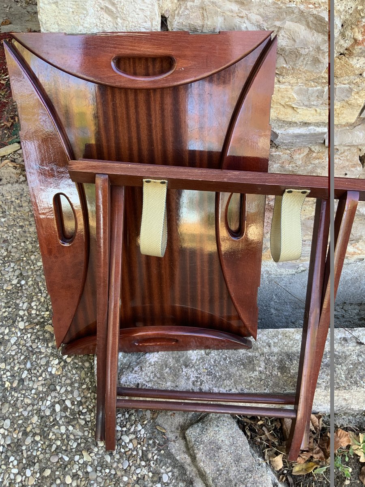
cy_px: 244
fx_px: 408
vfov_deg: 61.7
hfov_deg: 48.2
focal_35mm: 29
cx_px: 182
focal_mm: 3
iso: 40
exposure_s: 1/60
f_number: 1.8
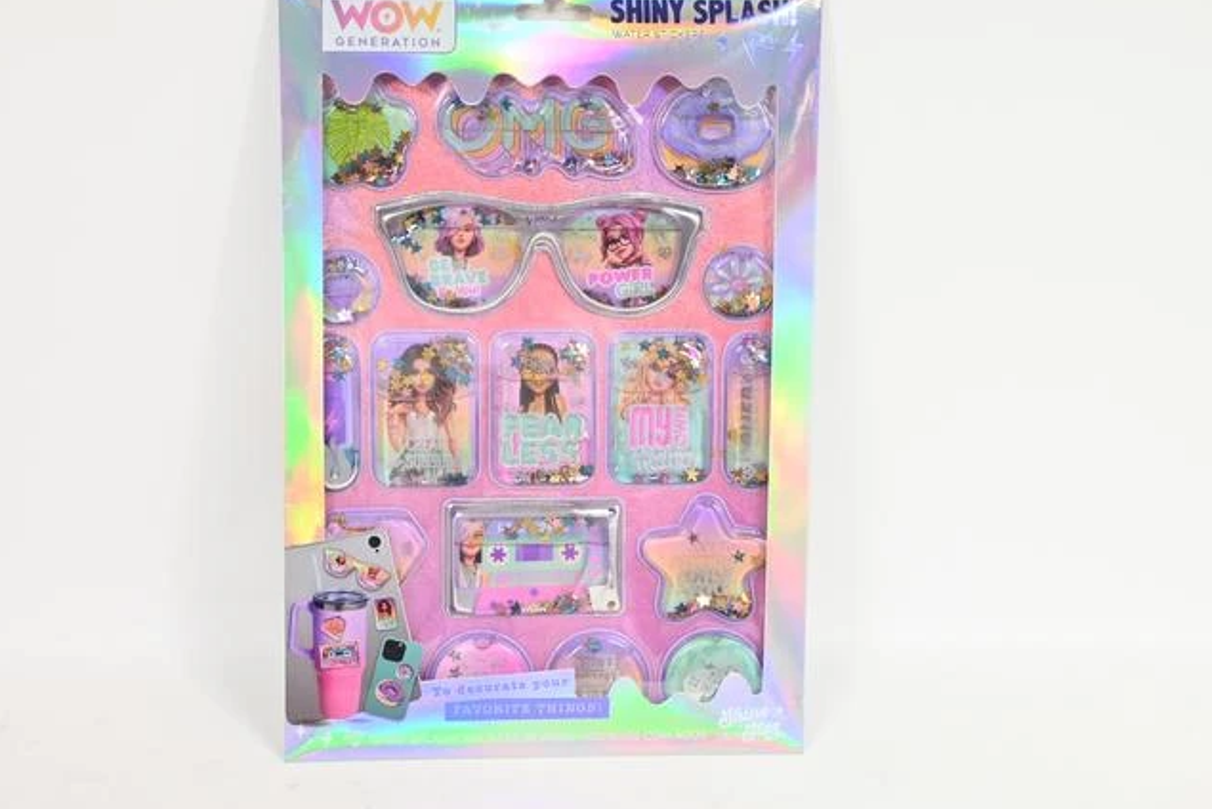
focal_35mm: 51
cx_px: 529
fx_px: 1718
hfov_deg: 38.8
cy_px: 374
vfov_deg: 26.5
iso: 640
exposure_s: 1/125
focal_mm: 30
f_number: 4.8
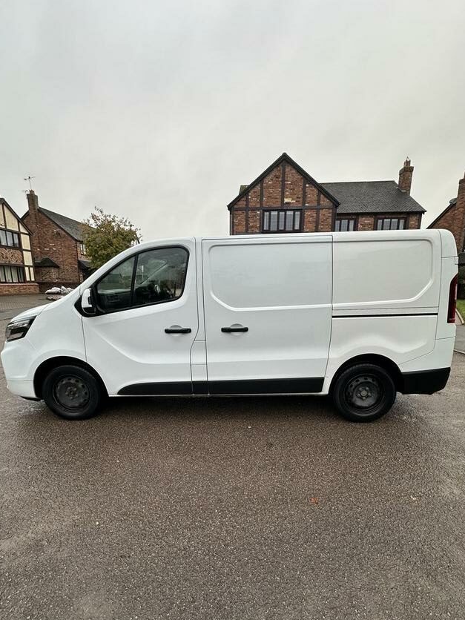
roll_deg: -1.0
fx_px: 269
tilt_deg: -10.6
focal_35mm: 15
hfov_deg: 81.7
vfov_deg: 98.0
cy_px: 332
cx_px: 231
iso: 40
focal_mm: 2.22
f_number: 2.2
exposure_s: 1/224
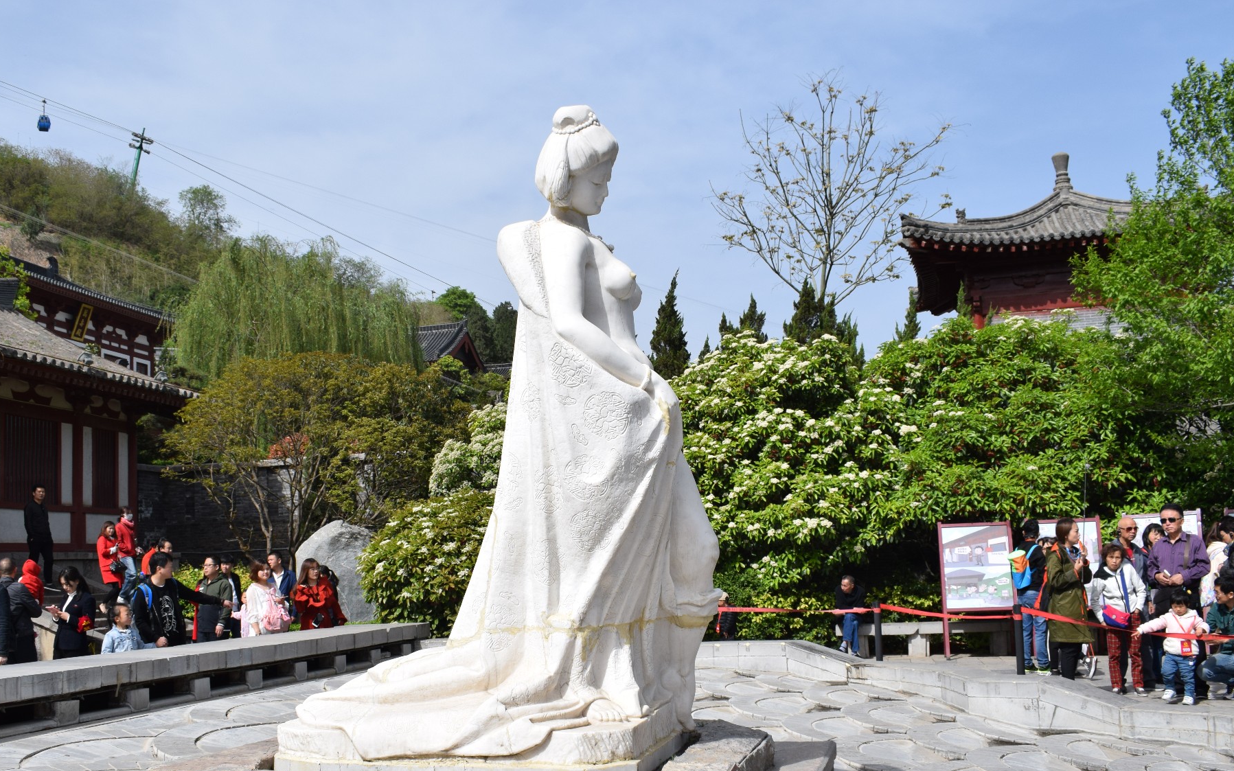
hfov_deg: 53.2
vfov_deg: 34.8
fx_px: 1230
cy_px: 435
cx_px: 562
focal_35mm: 37
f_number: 9.5
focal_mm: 21
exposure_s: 1/350
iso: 200
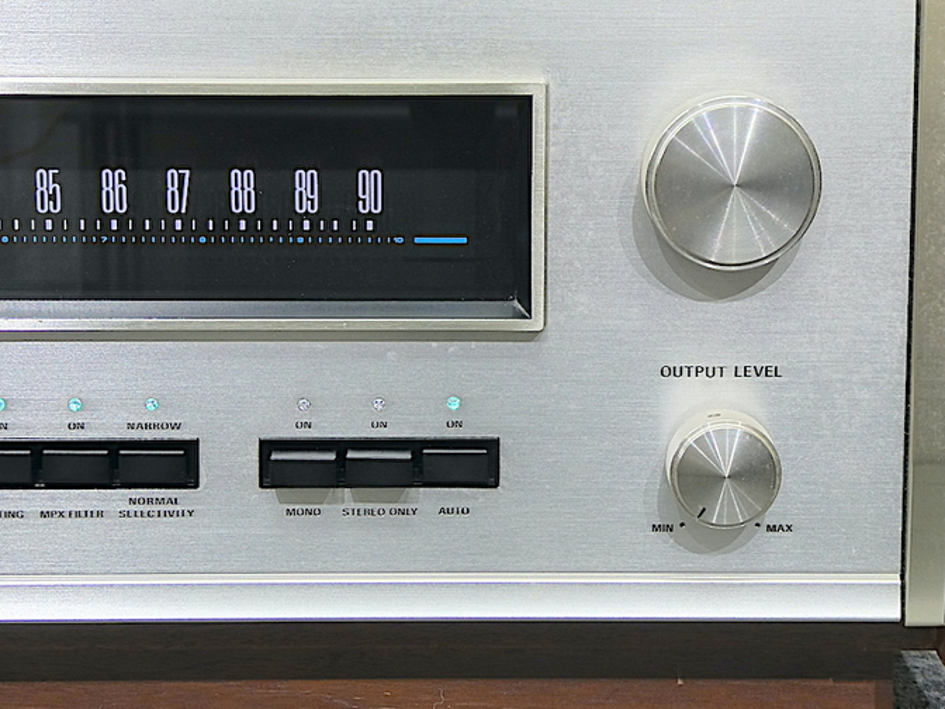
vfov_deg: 14.8
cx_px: 433
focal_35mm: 100
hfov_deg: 19.6
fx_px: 2730
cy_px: 325
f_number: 4.5
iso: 200
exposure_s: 1/13
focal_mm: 12.5
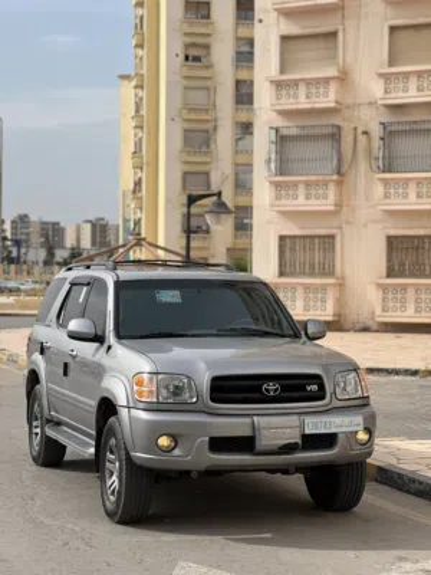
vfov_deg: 25.3
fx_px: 1278
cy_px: 288
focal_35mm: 77
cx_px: 216
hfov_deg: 19.1
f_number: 2.8
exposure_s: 1/713
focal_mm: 9
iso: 32
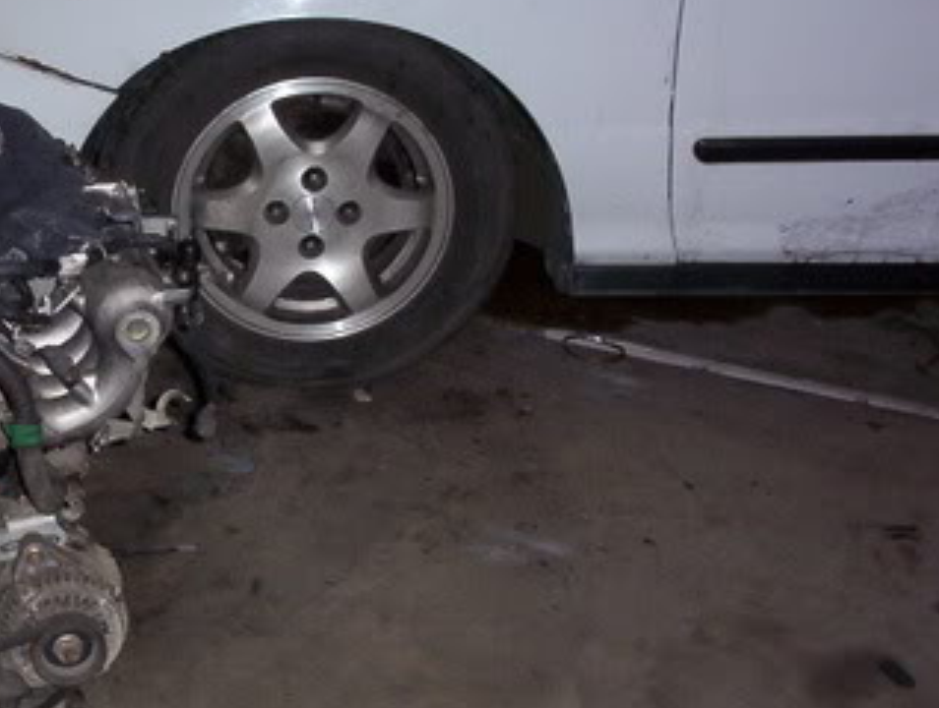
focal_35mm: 72
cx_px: 83
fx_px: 1958
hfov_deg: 26.0
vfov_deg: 20.5
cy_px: 324
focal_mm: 6
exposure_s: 1/30
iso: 140
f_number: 4.5
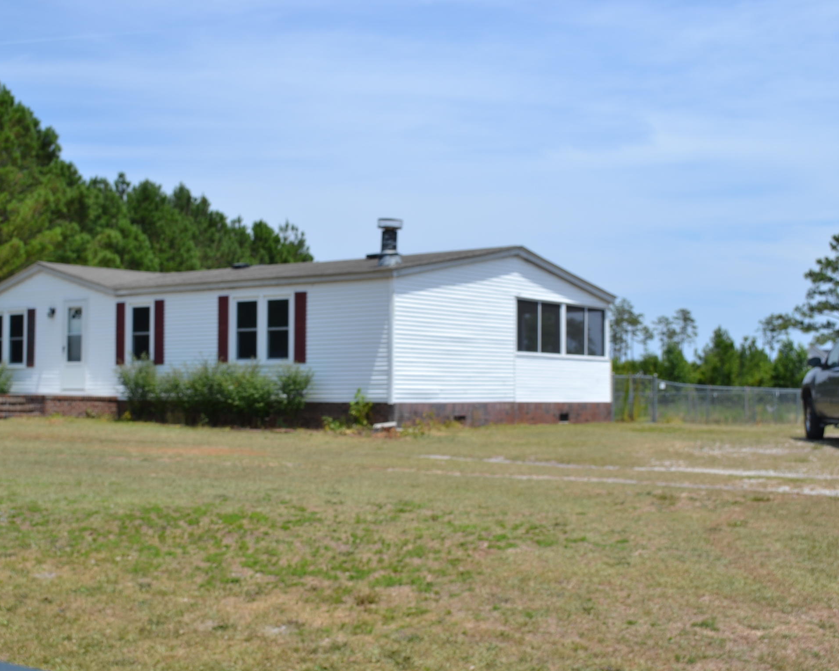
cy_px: 334
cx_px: 355
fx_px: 1266
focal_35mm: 51
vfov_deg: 29.7
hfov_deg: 36.6
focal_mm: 30
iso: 100
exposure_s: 1/250
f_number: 8
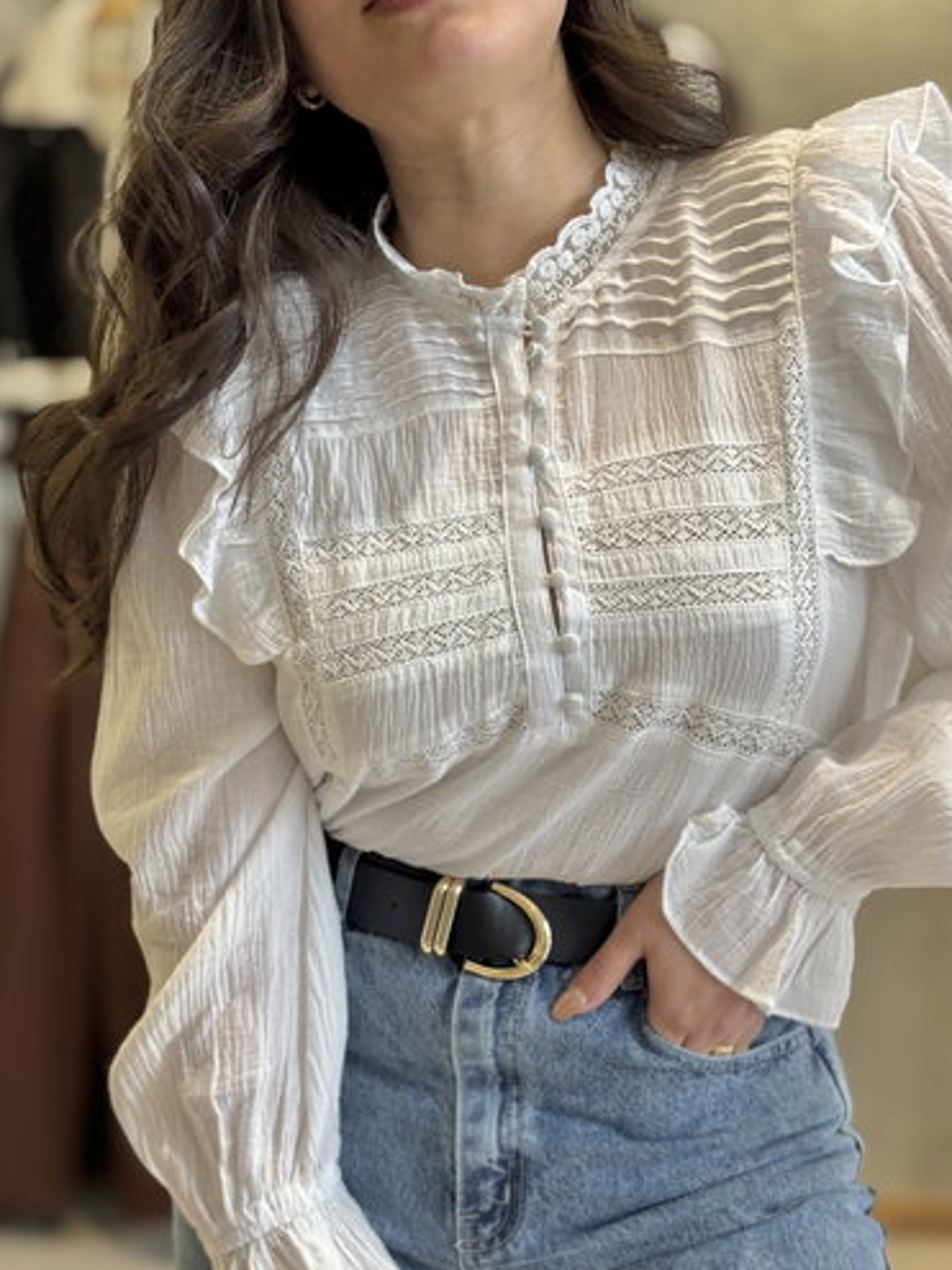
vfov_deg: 34.4
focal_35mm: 56
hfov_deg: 26.1
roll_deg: -1.2
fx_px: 2054
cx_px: 503
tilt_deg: -2.2
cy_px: 630
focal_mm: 5.96
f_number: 1.6
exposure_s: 1/100
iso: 64
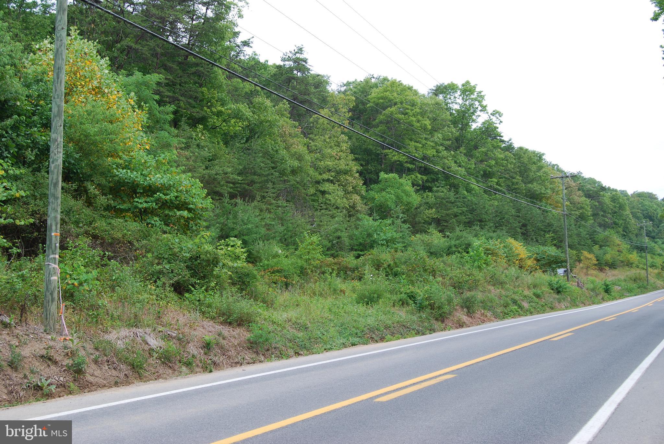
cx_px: 332
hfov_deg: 46.4
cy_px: 222
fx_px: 775
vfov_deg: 32.0
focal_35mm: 42
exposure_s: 1/100
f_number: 9
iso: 200
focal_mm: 28
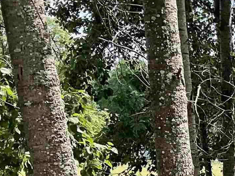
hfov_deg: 14.4
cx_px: 387
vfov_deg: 11.3
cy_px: 275
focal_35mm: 125
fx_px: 849
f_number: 1.8
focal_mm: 3
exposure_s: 1/635
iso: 16
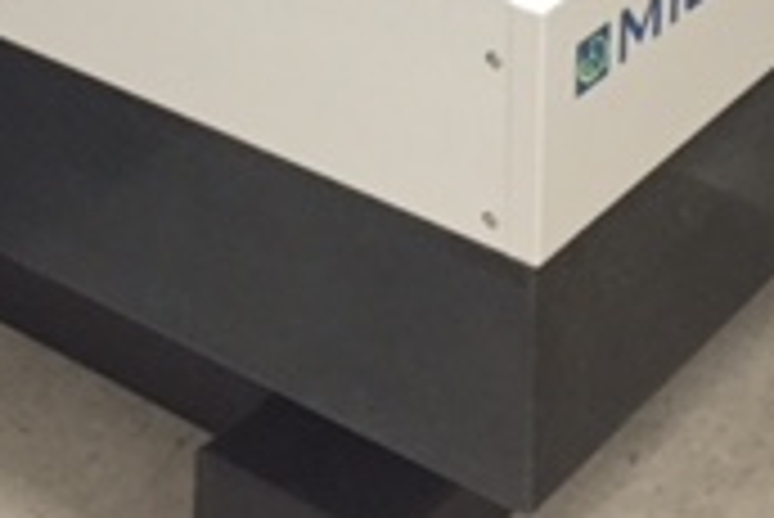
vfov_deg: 11.4
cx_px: 302
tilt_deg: -19.4
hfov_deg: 18.2
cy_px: -396
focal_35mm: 112
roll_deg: +0.6
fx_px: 2410
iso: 160
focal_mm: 4.15
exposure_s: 1/30
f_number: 2.2
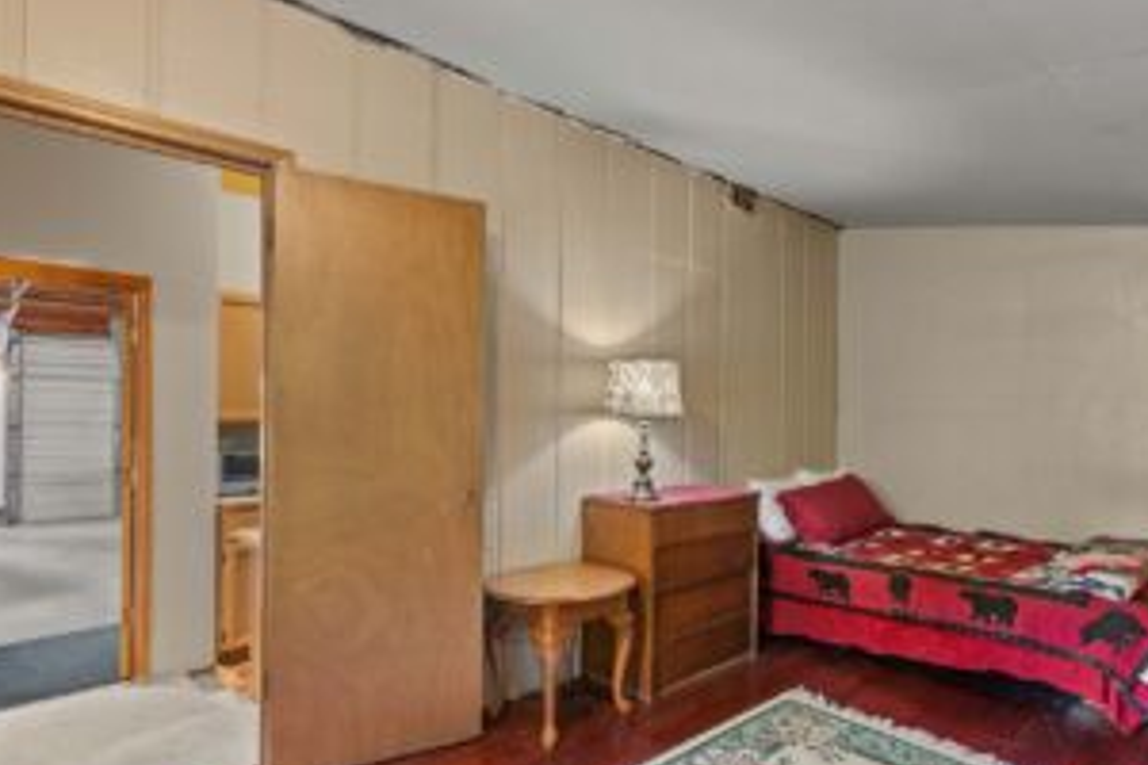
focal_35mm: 20
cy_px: 415
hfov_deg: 83.8
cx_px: 620
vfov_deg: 61.8
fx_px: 638
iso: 200
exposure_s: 2.5
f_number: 7.1
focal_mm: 15
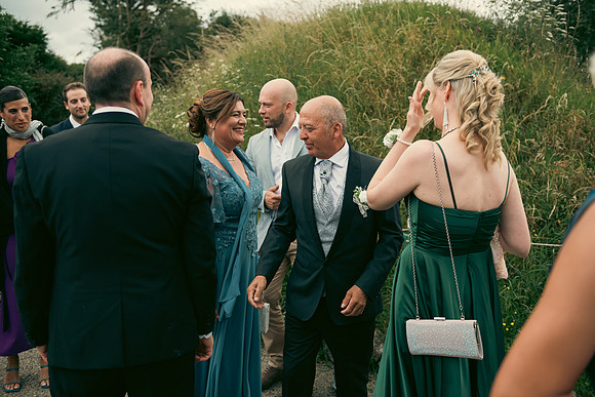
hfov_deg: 50.7
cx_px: 298
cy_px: 198
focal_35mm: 38
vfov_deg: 35.1
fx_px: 628
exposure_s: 1/800
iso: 200
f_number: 3.5
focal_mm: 38
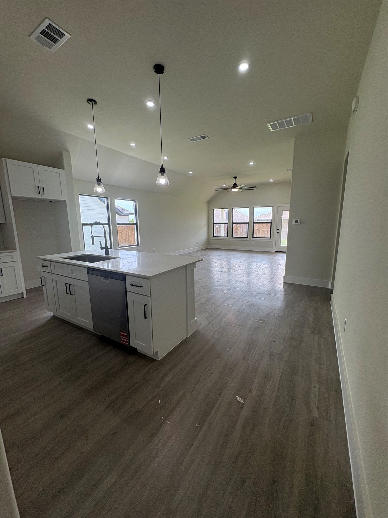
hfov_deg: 85.7
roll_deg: +0.5
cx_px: 194
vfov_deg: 102.1
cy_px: 259
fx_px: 209
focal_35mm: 14
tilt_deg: -9.2
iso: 64
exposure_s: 1/122
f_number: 2.2
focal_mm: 2.22
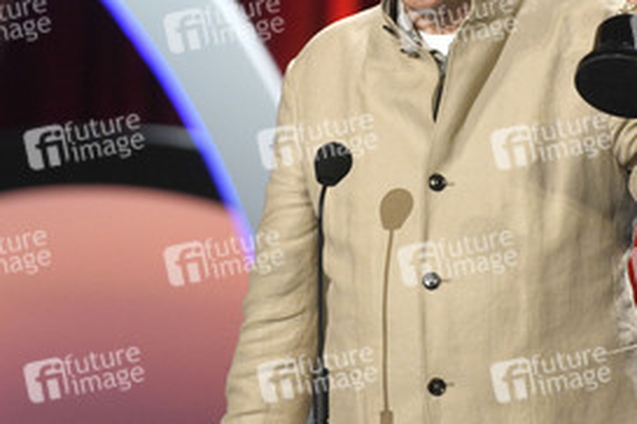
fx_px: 5839
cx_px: 489
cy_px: 84
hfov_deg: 6.2
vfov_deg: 4.2
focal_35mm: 330
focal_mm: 200
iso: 2500
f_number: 4
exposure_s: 1/400
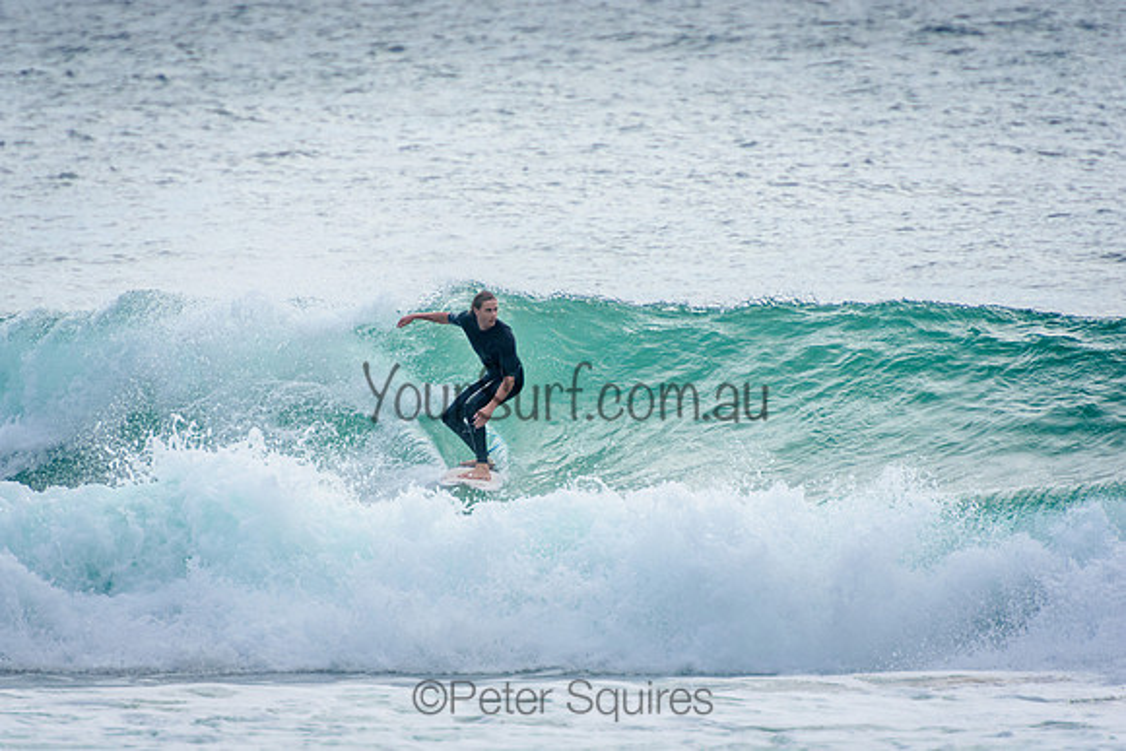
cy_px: 376
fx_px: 18770
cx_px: 563
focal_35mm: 600
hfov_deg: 3.4
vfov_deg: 2.3
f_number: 5.6
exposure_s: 1/2000
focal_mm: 400
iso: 400
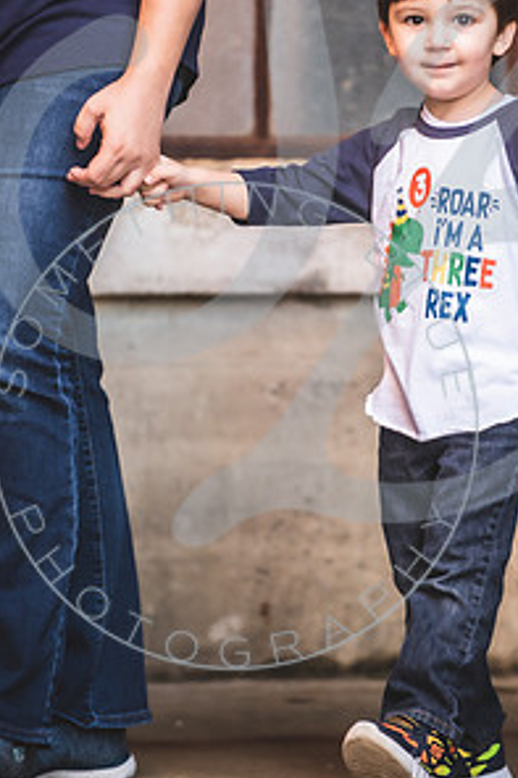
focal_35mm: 304
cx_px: 352
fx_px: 6569
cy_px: 226
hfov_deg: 4.5
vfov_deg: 6.8
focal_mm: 200
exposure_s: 1/250
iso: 500
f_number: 2.8
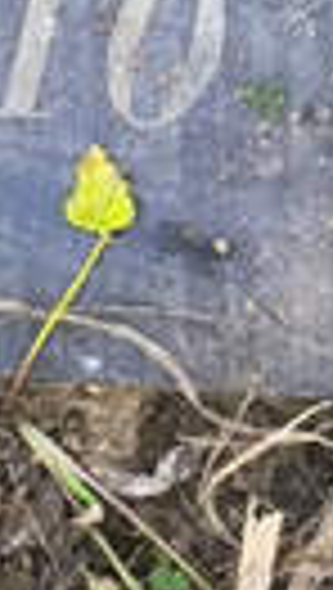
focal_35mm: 332
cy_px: -450
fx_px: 5195
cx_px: -475
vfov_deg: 6.4
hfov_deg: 3.6
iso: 80
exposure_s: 1/100
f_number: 1.7
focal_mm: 4.71
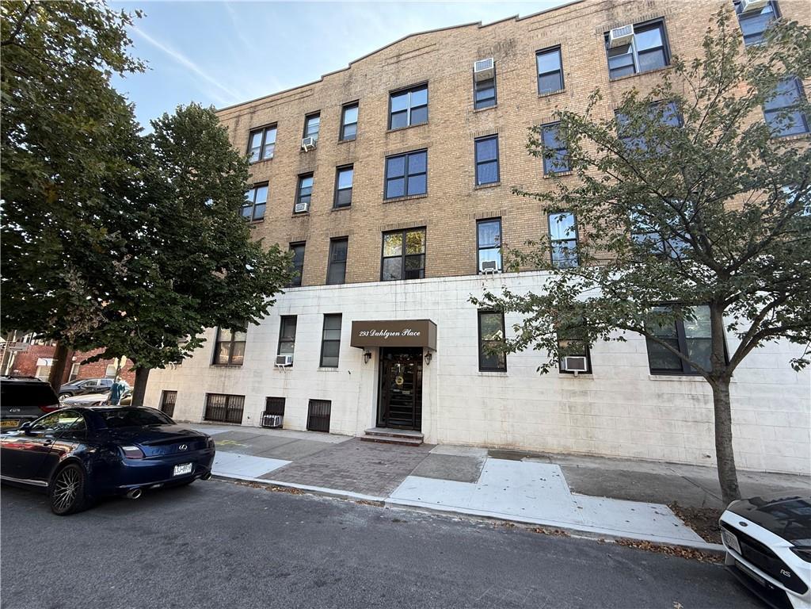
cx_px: 406
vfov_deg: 85.7
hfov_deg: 102.1
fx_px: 328
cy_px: 304
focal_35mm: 14
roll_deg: -1.8
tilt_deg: +13.1
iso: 50
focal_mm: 2.22
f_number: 2.2
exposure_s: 1/196
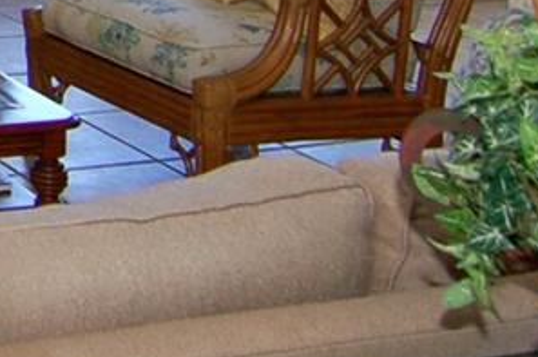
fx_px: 1447
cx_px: -451
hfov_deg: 17.0
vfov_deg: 12.8
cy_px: -284
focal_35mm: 97
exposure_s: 1/200
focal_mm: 12
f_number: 4.5
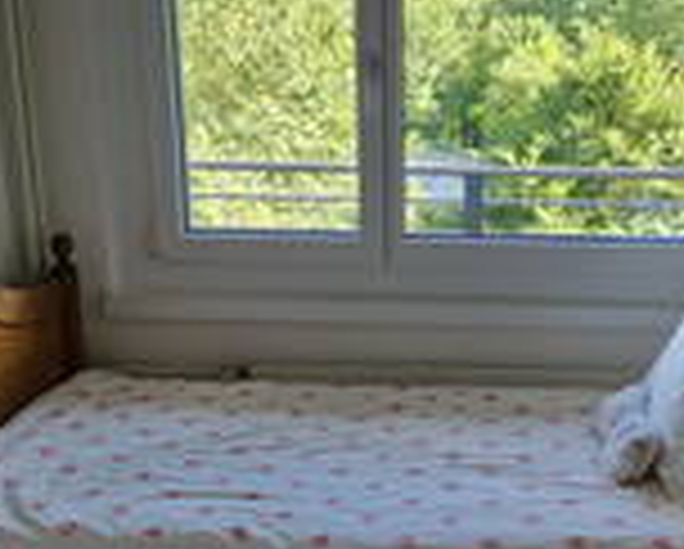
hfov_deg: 34.8
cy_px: 315
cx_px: 490
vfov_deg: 28.6
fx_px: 1074
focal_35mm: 53
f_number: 1.8
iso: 50
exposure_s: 1/180
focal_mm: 5.4
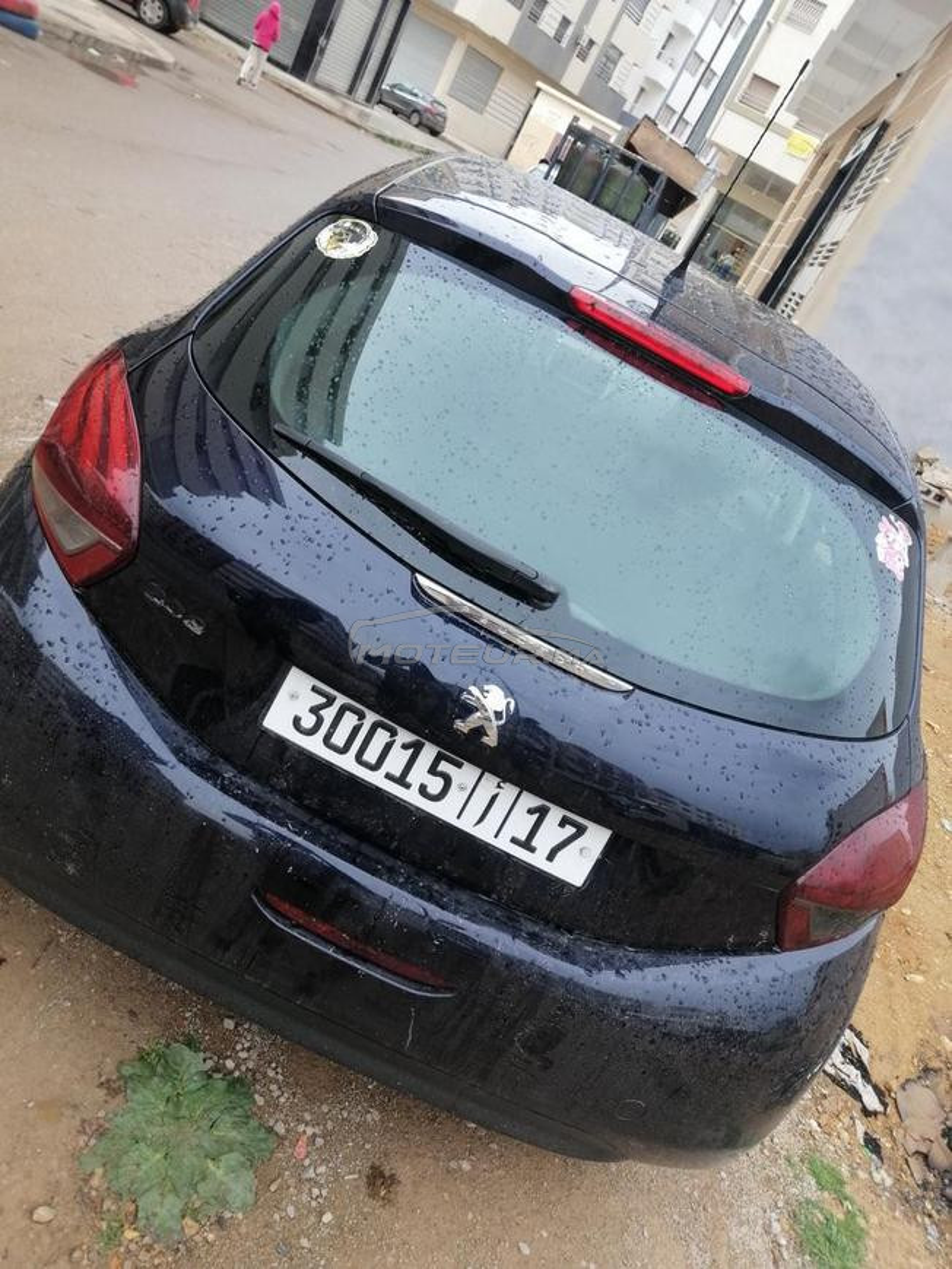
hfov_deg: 53.1
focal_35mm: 26
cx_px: 476
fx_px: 953
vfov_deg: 67.3
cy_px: 634
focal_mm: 3.95
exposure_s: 1/348
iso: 50
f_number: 1.8
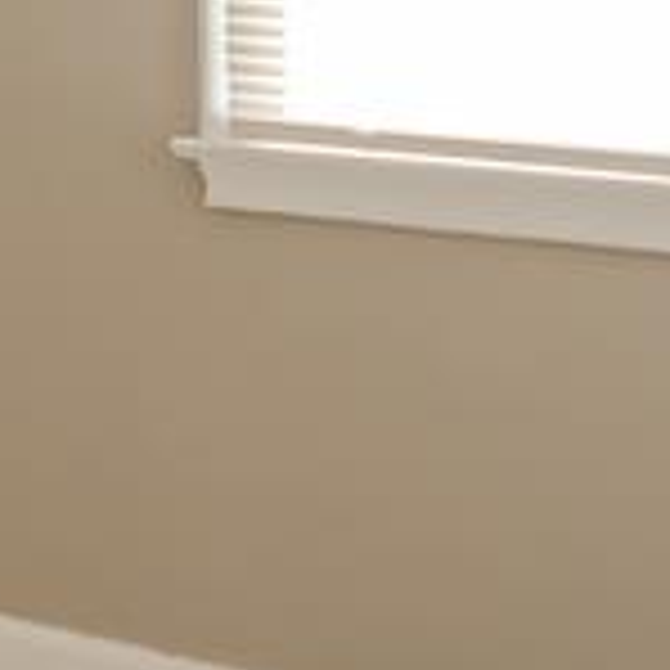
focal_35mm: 82
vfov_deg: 19.9
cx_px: -1012
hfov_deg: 13.7
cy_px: -130
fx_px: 1796
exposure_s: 1/2.5
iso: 250
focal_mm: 14
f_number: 18
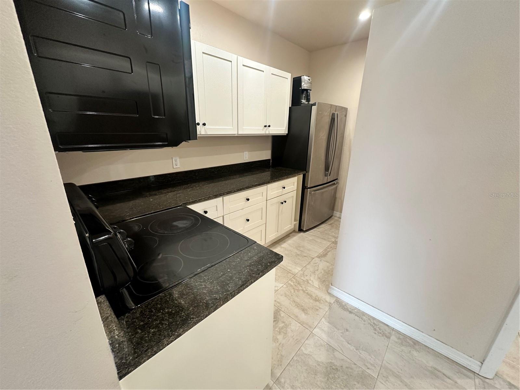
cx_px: 260
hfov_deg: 102.1
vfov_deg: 85.7
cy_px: 195
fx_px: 210
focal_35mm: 14
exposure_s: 1/60
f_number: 2.2
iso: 200
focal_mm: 2.22
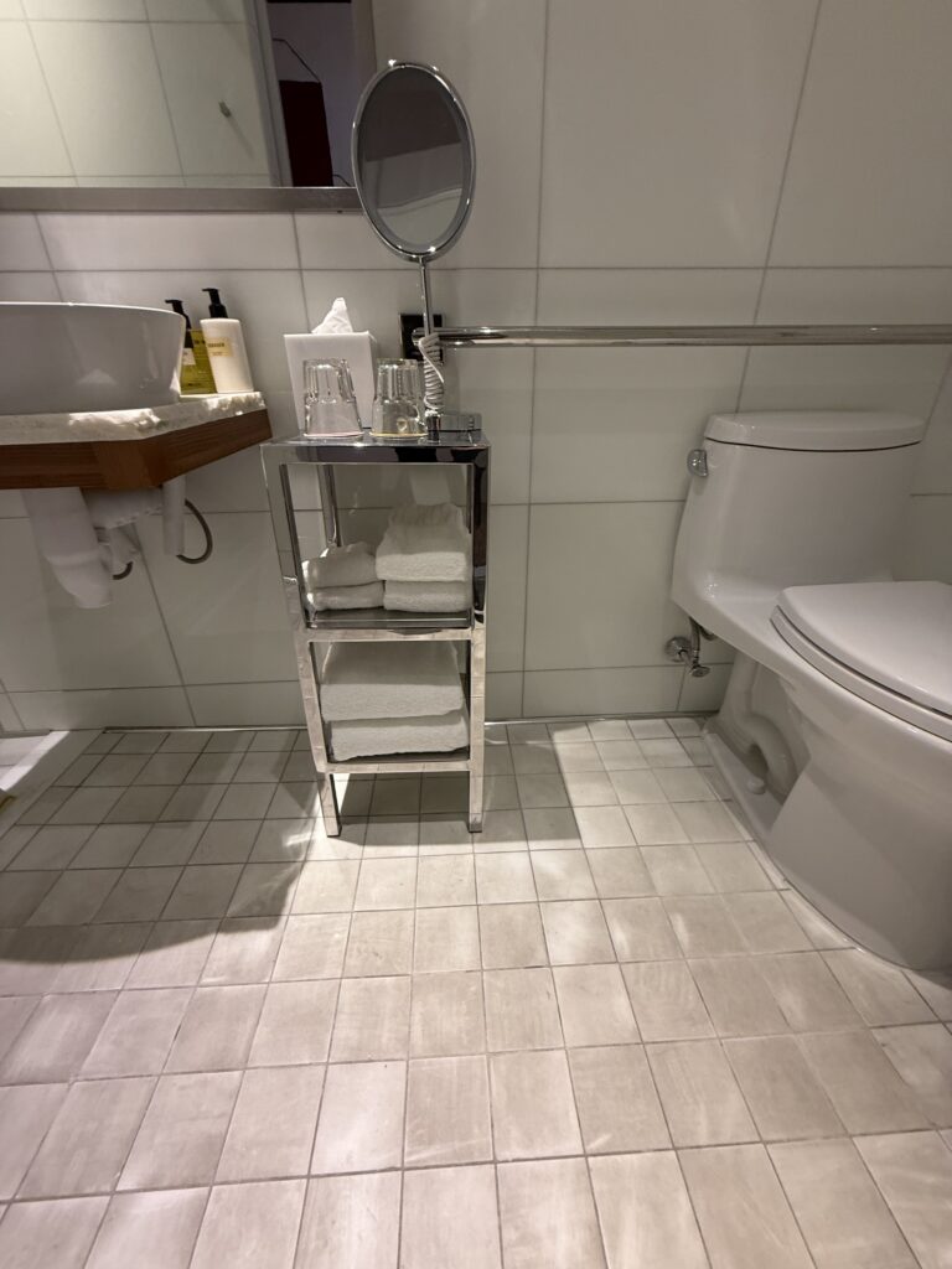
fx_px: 513
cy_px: 634
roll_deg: -0.1
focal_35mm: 14
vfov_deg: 102.1
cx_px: 476
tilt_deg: -26.1
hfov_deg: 85.7
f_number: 2.2
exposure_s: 1/60
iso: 200
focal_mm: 2.22
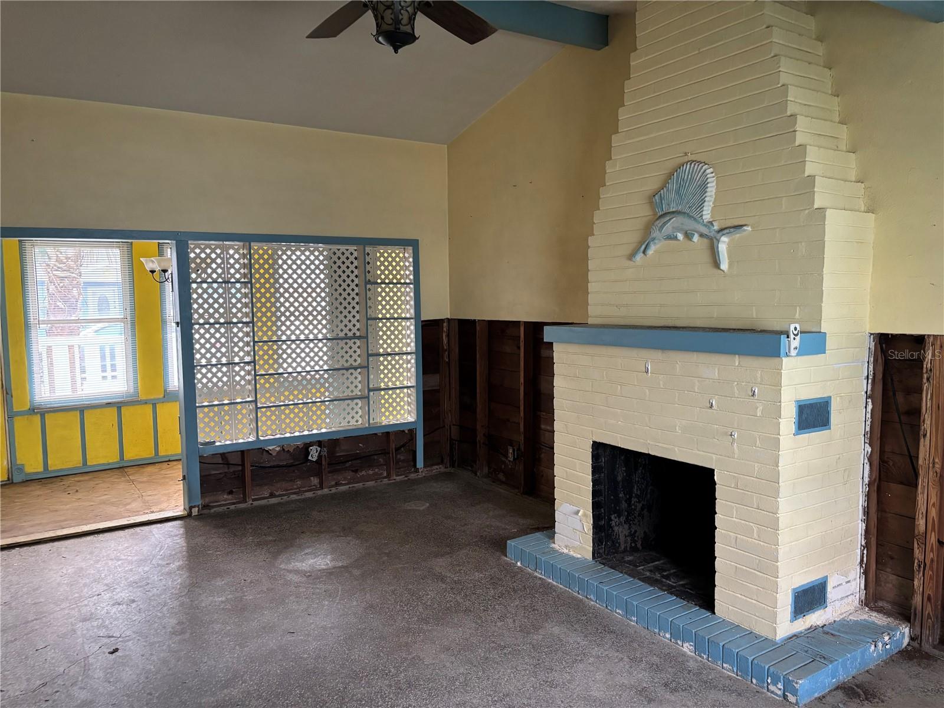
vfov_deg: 53.1
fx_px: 709
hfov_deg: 67.3
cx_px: 472
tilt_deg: -5.1
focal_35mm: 26
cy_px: 354
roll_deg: +1.1
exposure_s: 1/60
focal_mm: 5.96
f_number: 1.6
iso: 320
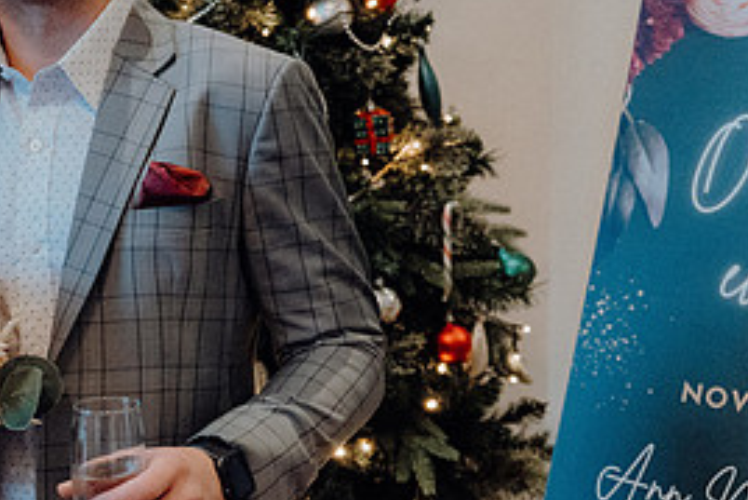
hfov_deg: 29.2
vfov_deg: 20.9
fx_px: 1351
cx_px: 25
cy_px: 242
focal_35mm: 65
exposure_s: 1/200
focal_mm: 30
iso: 5000
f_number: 3.5
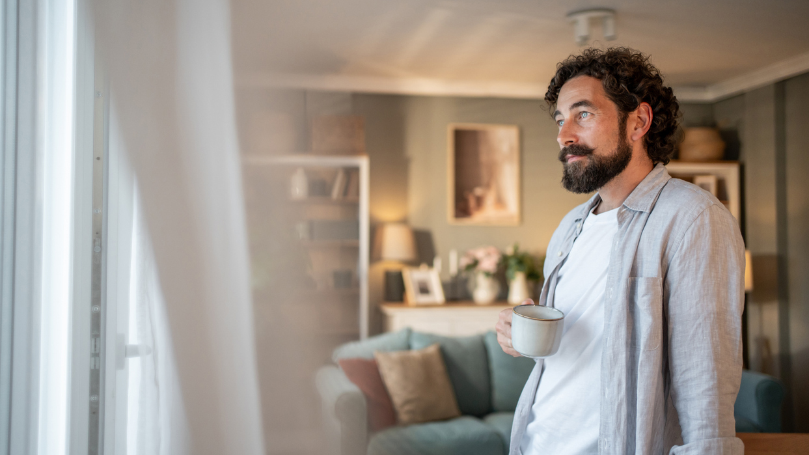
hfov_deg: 54.0
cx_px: 403
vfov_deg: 32.0
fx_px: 794
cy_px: 221
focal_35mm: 37
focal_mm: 35
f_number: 1.8
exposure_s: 1/1000
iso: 1250
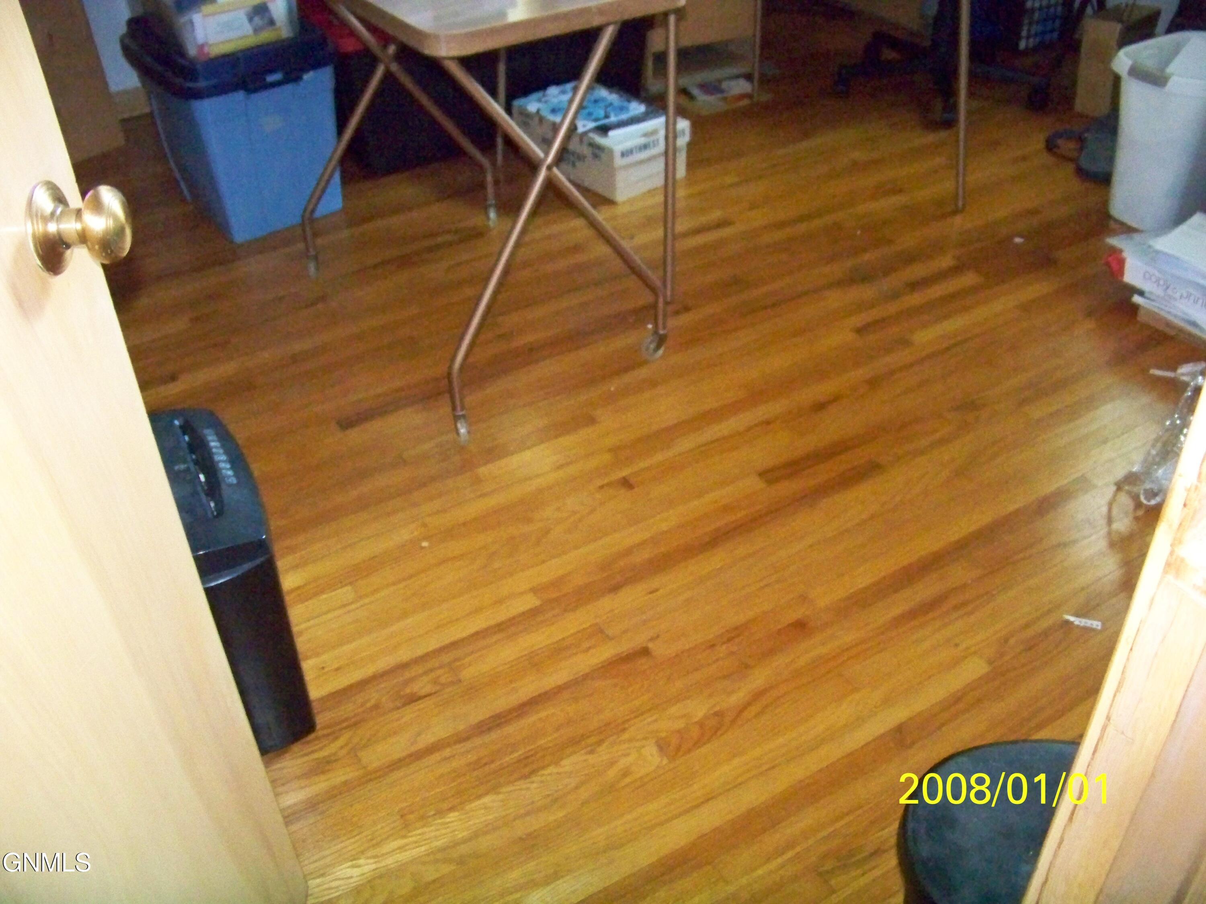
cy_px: 452
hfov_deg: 55.4
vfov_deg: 42.9
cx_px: 603
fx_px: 1150
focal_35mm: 33
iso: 1600
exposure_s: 1/30
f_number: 2.8
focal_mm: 5.85
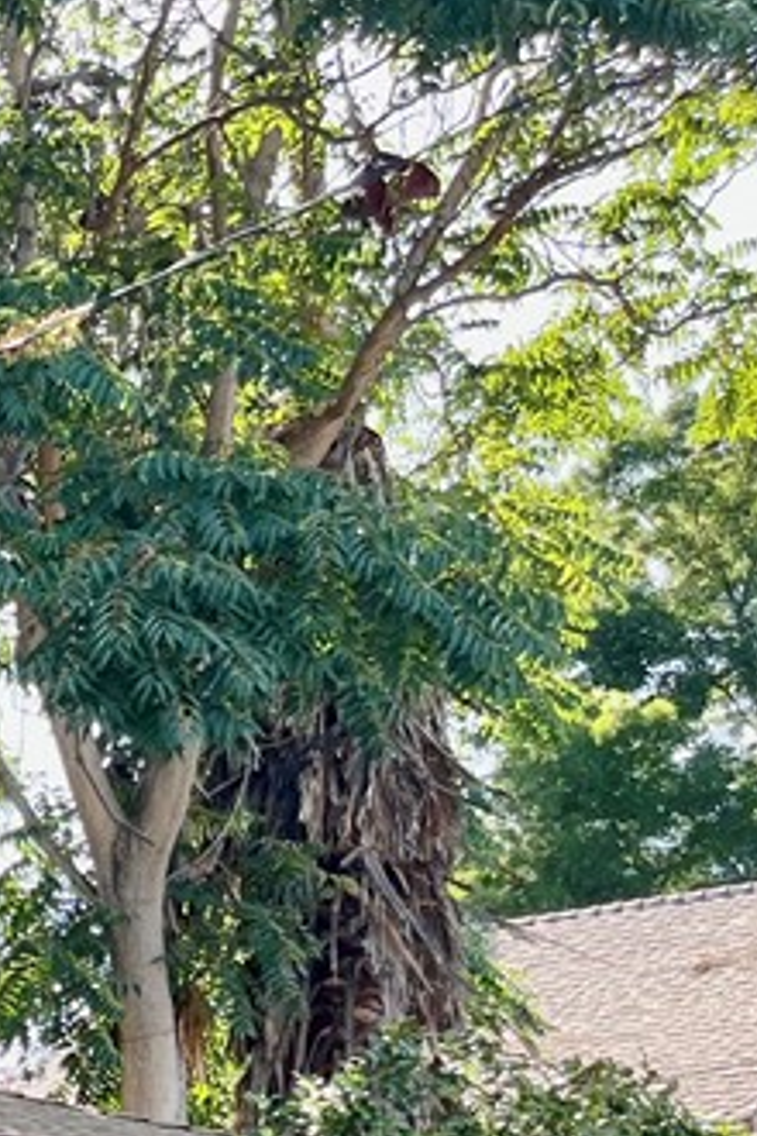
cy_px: 1174
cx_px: -922
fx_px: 2649
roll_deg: +0.6
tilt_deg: +4.9
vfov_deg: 23.1
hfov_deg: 13.2
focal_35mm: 84
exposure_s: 1/248
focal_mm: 5.1
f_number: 1.6
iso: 40
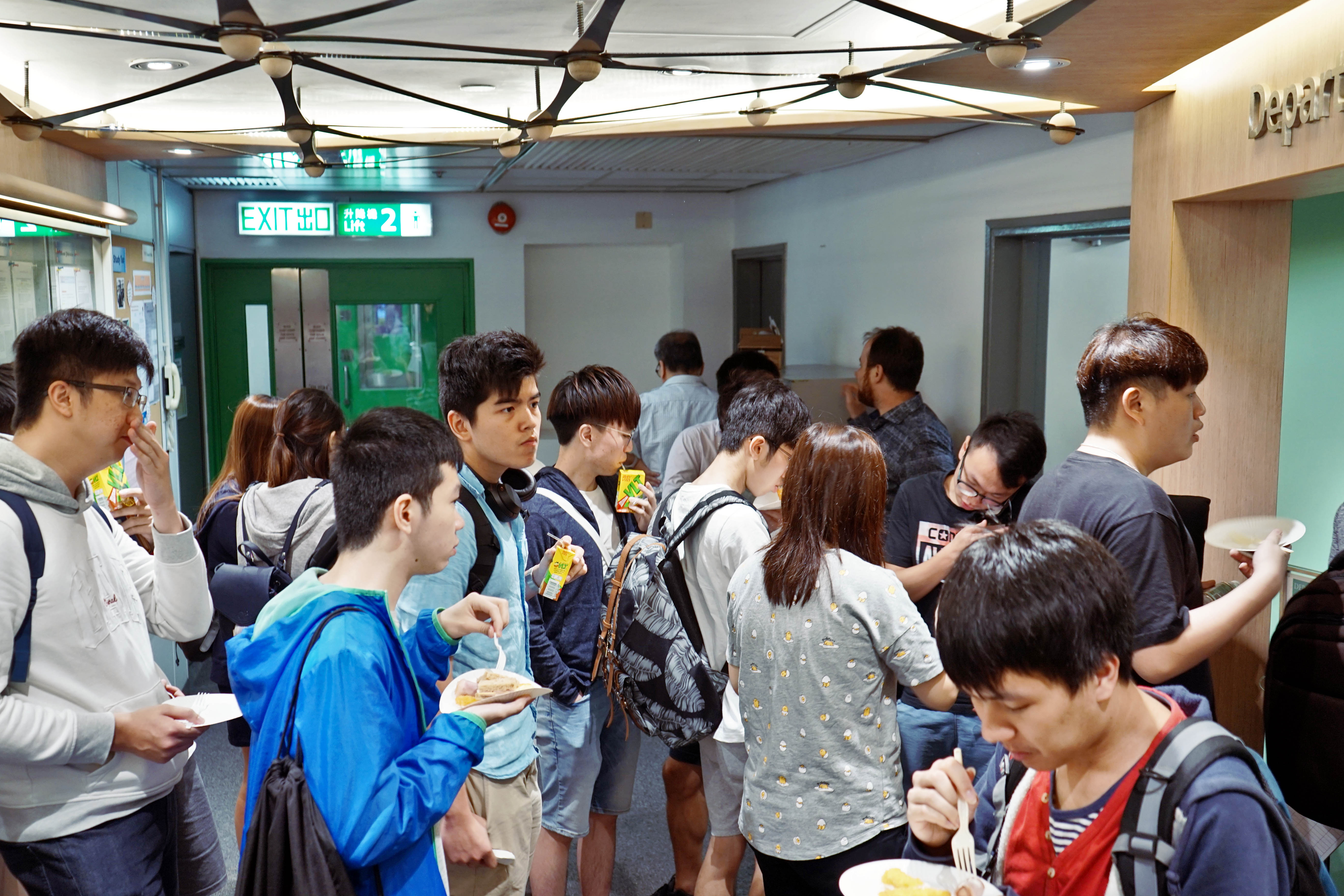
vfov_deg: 36.9
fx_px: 1344
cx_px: 632
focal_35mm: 36
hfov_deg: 53.1
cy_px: 471
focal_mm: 33
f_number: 4
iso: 500
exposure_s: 1/60
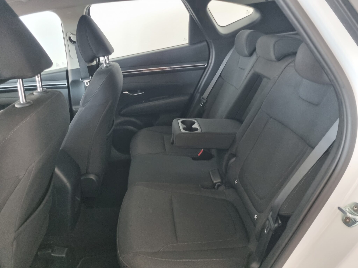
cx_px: 179
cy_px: 134
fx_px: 269
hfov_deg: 67.3
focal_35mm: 26
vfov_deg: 53.1
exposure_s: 1/50
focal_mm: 5.4
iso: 640
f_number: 1.8
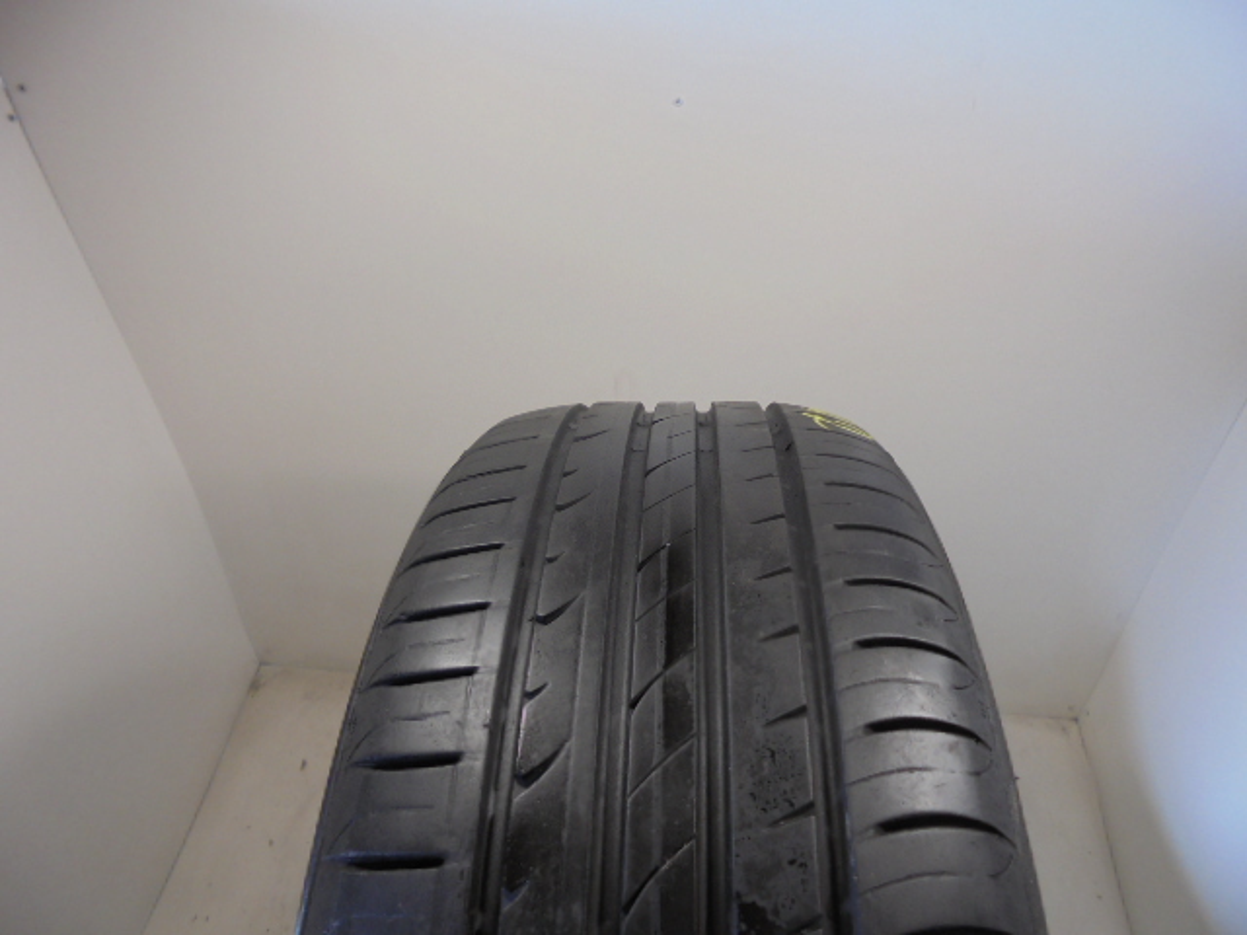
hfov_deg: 67.3
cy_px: 468
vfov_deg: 53.1
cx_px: 624
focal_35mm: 26
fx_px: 937
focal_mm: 4.6
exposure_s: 1/40
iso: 100
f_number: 3.5
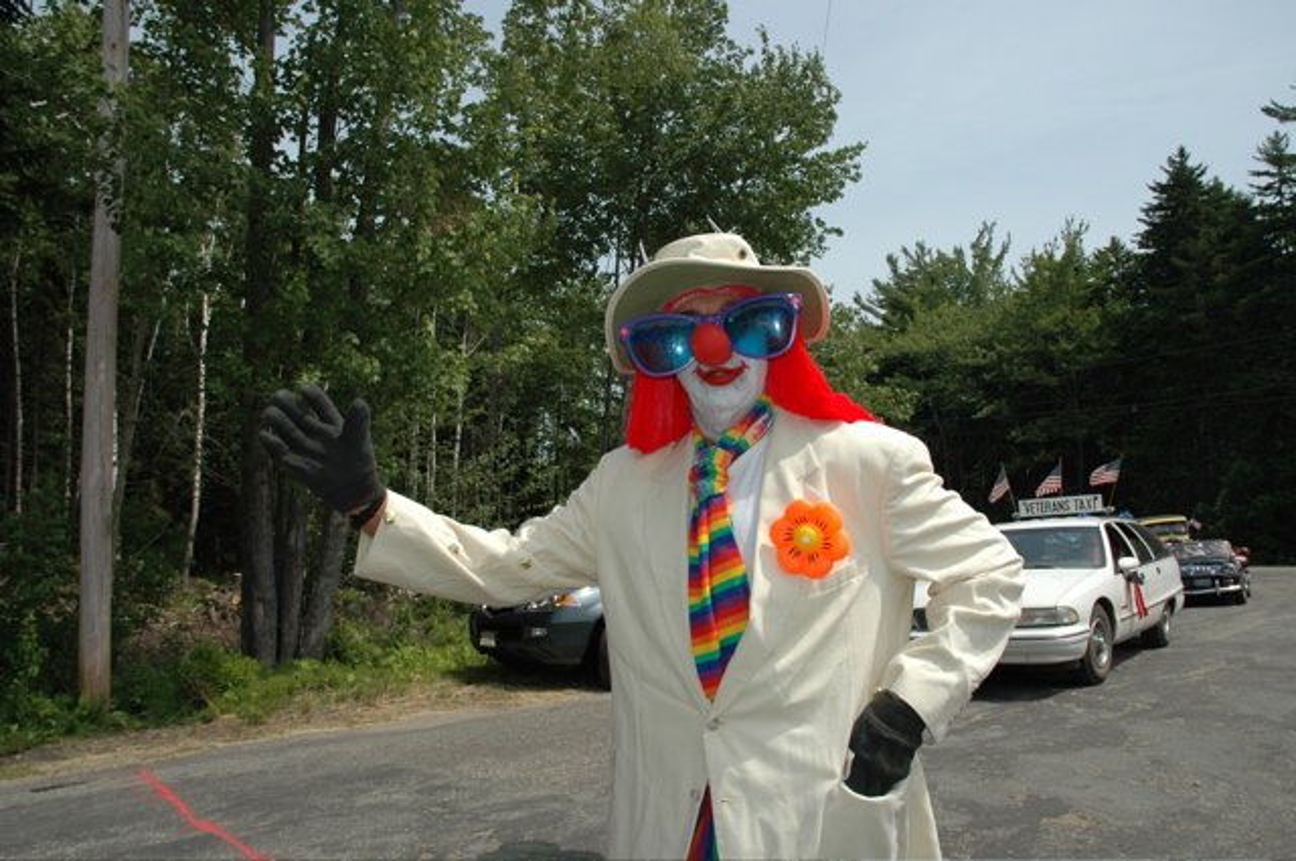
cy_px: 430
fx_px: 971
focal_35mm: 27
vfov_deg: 47.8
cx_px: 648
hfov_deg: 67.4
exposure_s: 1/500
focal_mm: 18
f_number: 8
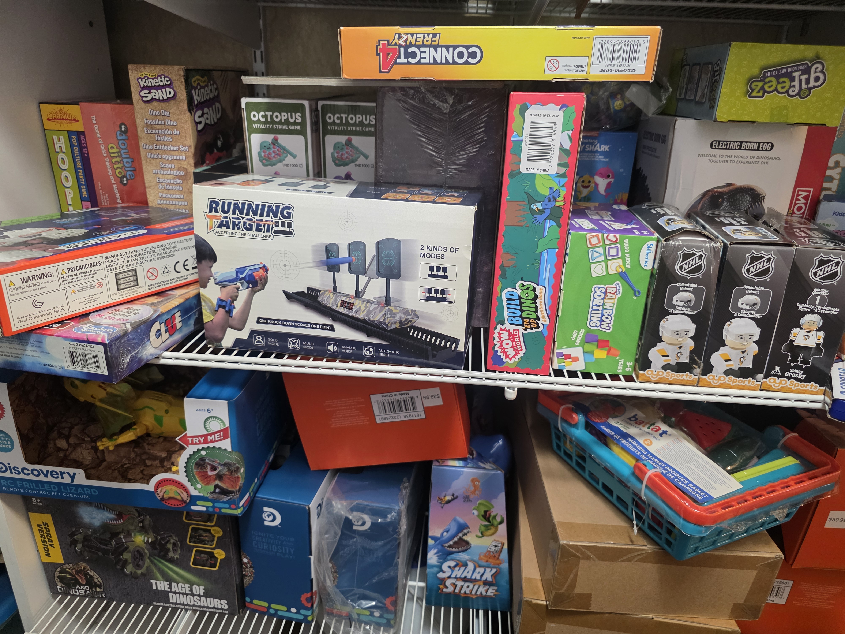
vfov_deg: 58.9
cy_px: 317
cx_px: 422
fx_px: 561
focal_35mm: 23
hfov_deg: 73.9
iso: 640
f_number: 1.7
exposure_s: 1/120
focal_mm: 6.3
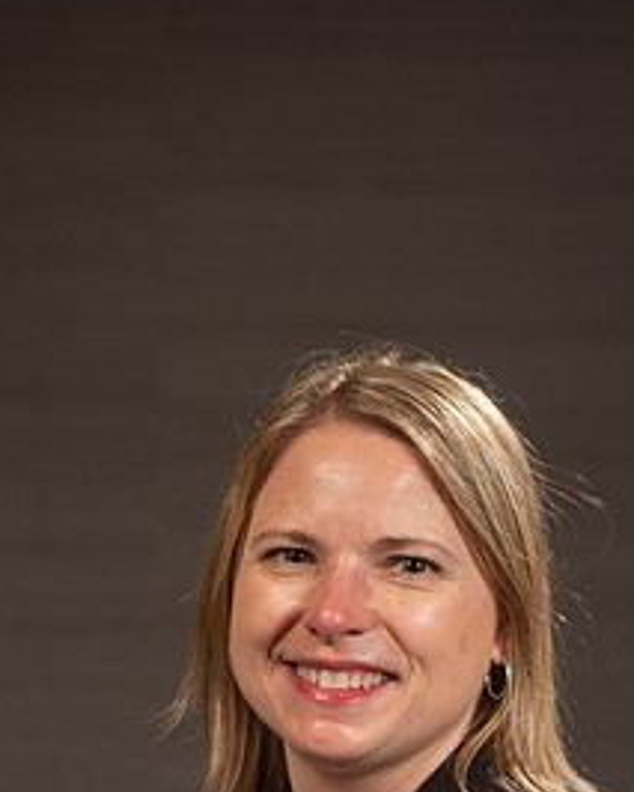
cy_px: 631
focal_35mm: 105
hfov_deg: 14.7
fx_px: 2461
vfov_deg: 18.1
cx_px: 311
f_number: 4
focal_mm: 66
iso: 800
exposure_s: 1/100
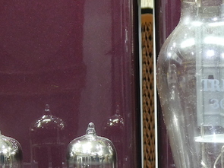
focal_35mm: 153
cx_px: 152
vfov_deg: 9.5
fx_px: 990
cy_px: 213
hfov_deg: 12.9
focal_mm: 8.4
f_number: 4.5
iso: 100
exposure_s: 1
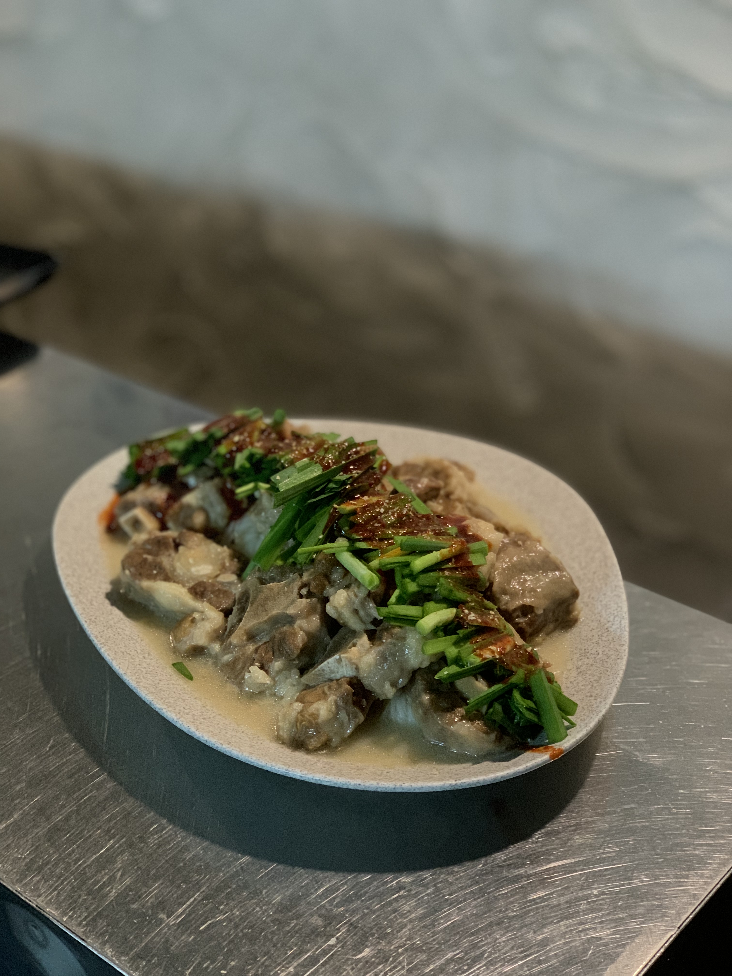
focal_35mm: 52
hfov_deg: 28.0
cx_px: 366
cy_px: 488
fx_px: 1466
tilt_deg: -29.6
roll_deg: +0.3
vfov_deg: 36.8
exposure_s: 1/60
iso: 400
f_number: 2.4
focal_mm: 6
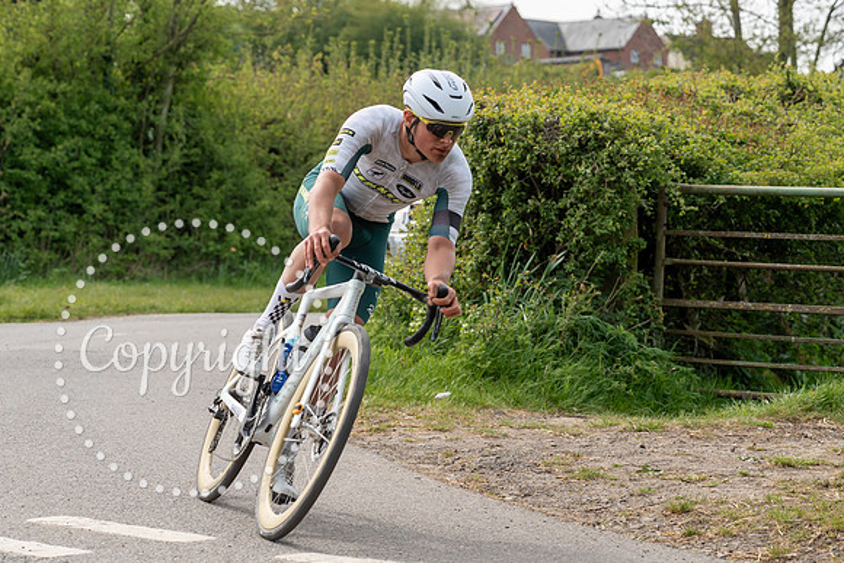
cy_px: 158
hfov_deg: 16.4
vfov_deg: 11.0
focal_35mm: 125
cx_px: 433
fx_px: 2932
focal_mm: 70
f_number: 3.5
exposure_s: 1/1000
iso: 125
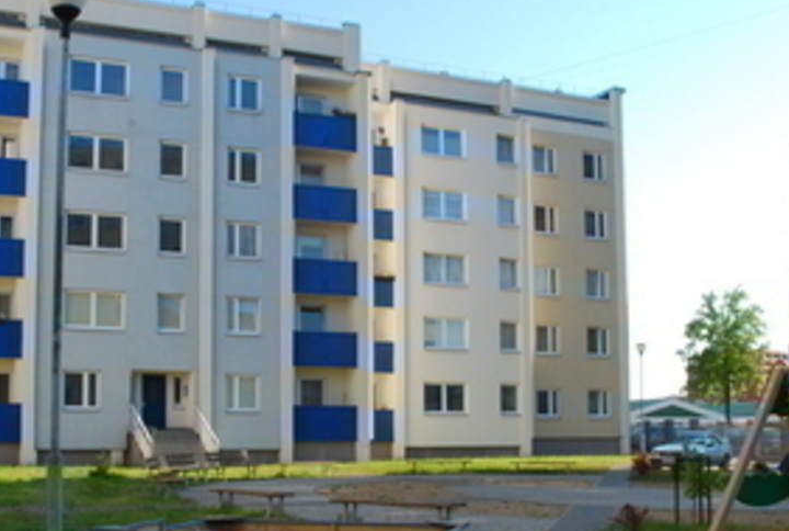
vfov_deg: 28.0
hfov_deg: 40.8
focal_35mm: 48
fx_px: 1055
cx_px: 315
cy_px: 369
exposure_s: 1/60
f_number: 19
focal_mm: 18
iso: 400
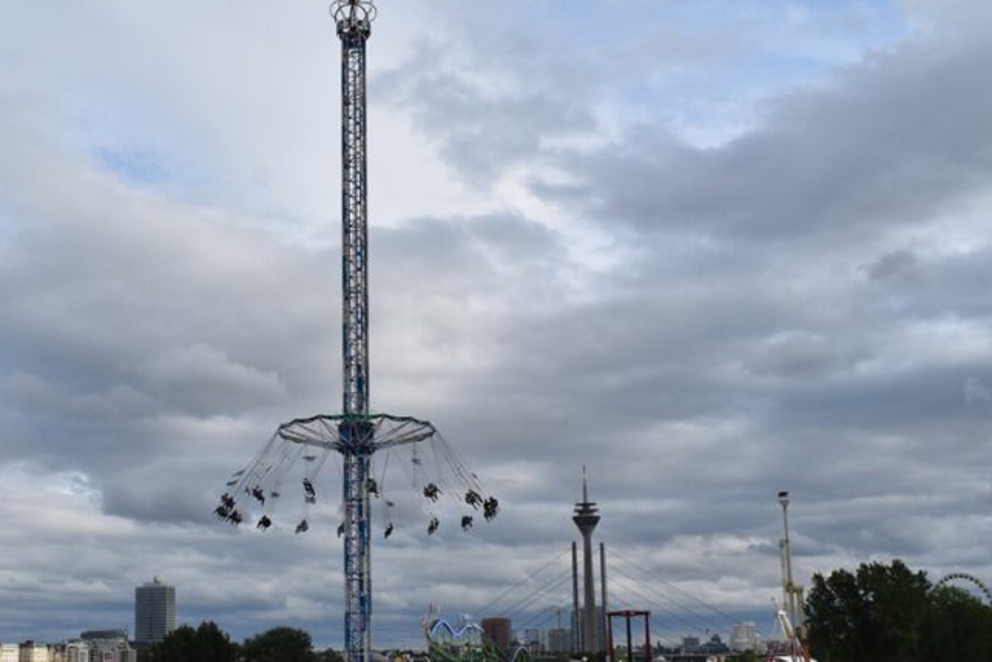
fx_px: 1185
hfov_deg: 45.0
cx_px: 363
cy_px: 436
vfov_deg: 31.0
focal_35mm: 43
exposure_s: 1/400
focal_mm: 18
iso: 200
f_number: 10
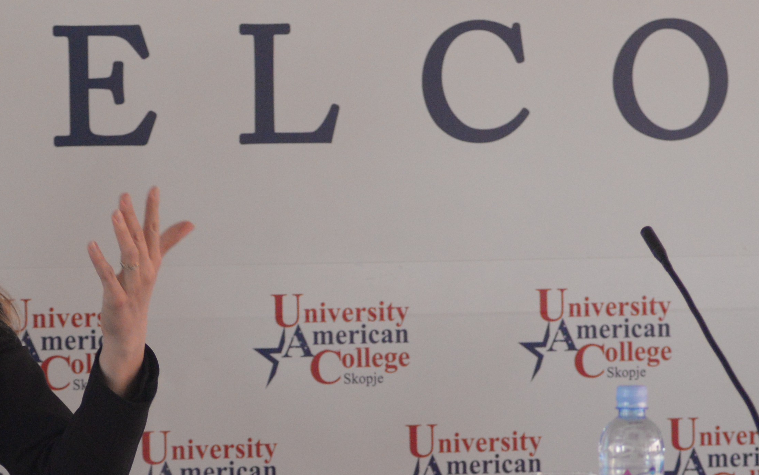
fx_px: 5730
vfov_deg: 4.7
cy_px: 467
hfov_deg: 7.6
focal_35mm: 277
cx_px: 376
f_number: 3.2
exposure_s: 1/320
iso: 2500
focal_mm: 100
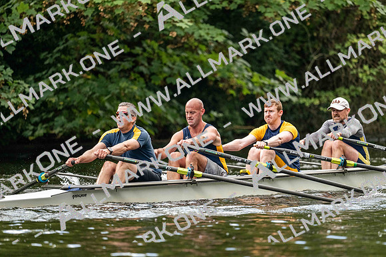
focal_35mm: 400
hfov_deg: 5.2
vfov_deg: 3.4
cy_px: 128
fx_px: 4287
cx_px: 193
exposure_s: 1/2500
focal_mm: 400
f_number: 4.5
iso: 2000
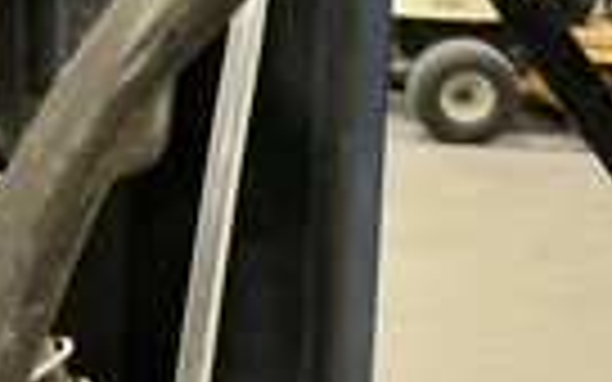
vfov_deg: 14.6
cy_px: -72
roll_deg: -2.0
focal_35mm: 87
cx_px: -63
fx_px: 1451
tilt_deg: -6.4
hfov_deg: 22.5
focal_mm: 3
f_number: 1.8
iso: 500
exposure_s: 1/24
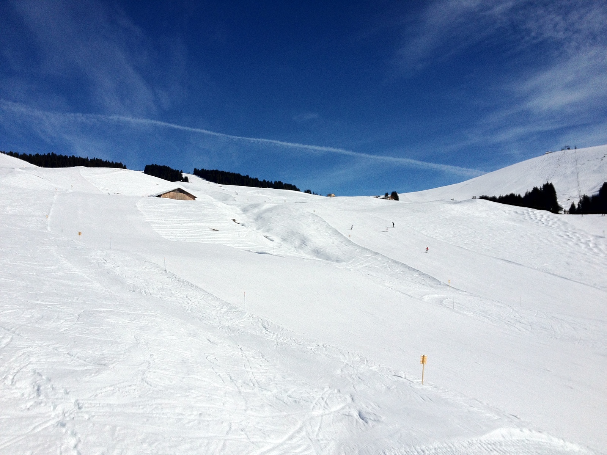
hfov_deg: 52.6
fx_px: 614
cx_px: 304
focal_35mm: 35
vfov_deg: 40.7
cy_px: 228
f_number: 2.4
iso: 64
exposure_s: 1/6944
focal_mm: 4.28
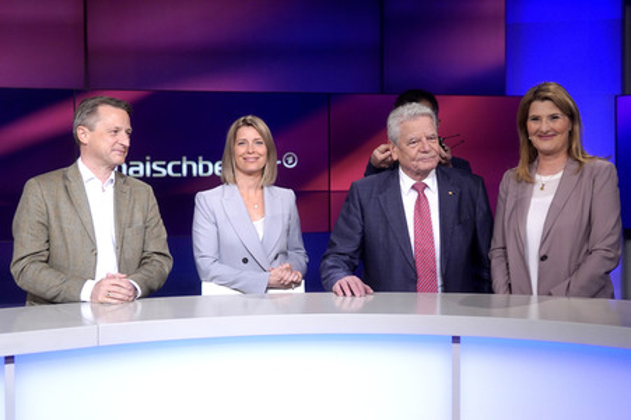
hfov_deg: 43.6
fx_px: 788
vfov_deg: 29.8
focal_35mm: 45
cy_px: 210
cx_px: 316
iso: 640
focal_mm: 30
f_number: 1.4
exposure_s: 1/800
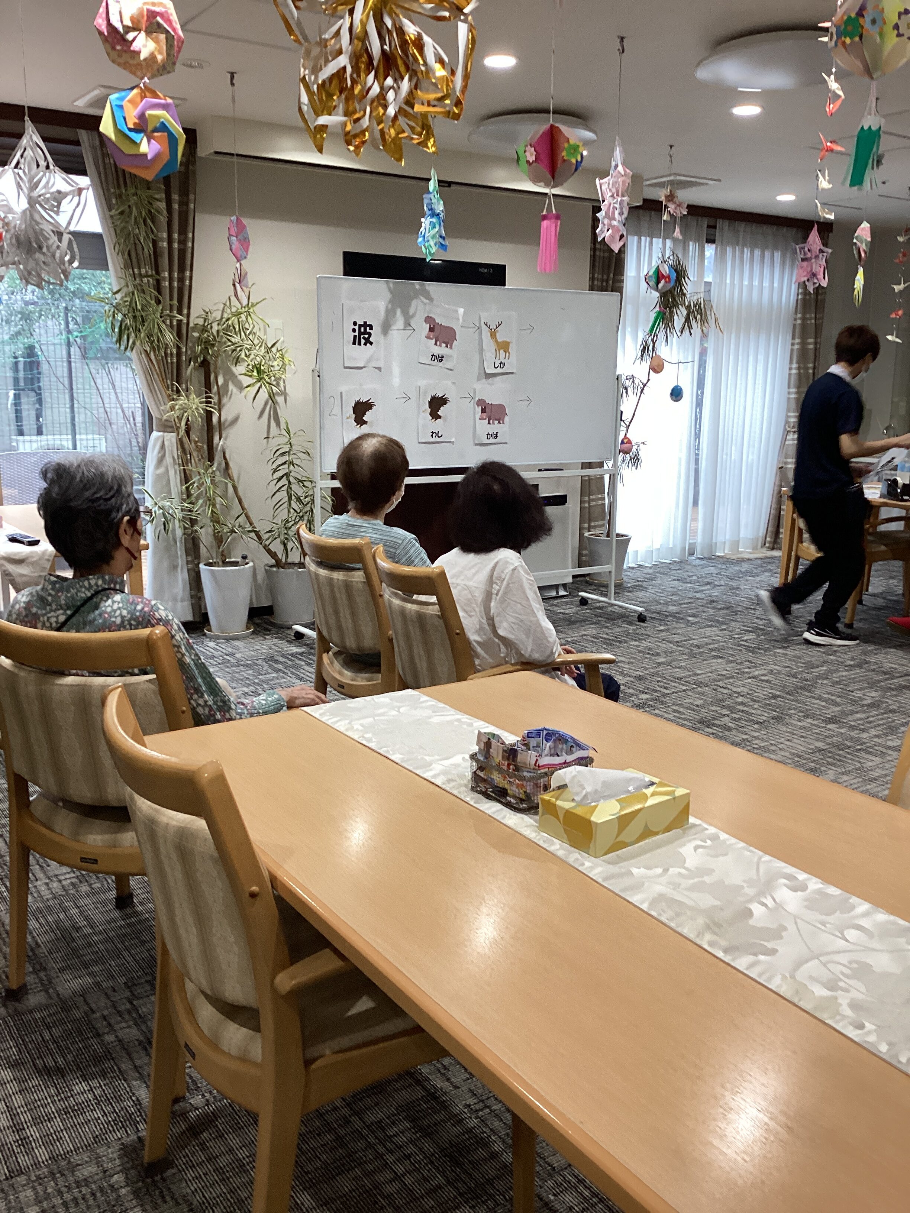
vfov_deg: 58.4
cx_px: 455
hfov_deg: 45.4
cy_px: 606
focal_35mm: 31
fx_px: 1087
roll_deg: -2.6
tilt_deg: -10.8
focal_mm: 3.3
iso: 125
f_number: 2.4
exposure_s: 1/50
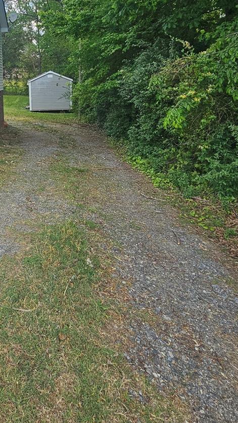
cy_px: 113
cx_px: 8
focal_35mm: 26
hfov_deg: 39.8
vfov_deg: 67.9
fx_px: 292
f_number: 2.2
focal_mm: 2.2
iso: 50
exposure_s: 1/703
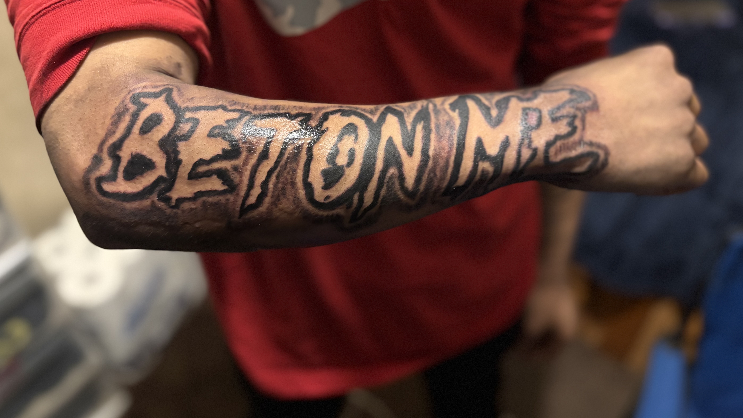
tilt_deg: -41.7
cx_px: 363
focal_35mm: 29
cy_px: 151
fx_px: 571
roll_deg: +2.9
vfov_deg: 39.8
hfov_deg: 66.1
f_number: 1.6
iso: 640
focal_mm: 5.96
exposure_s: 1/30
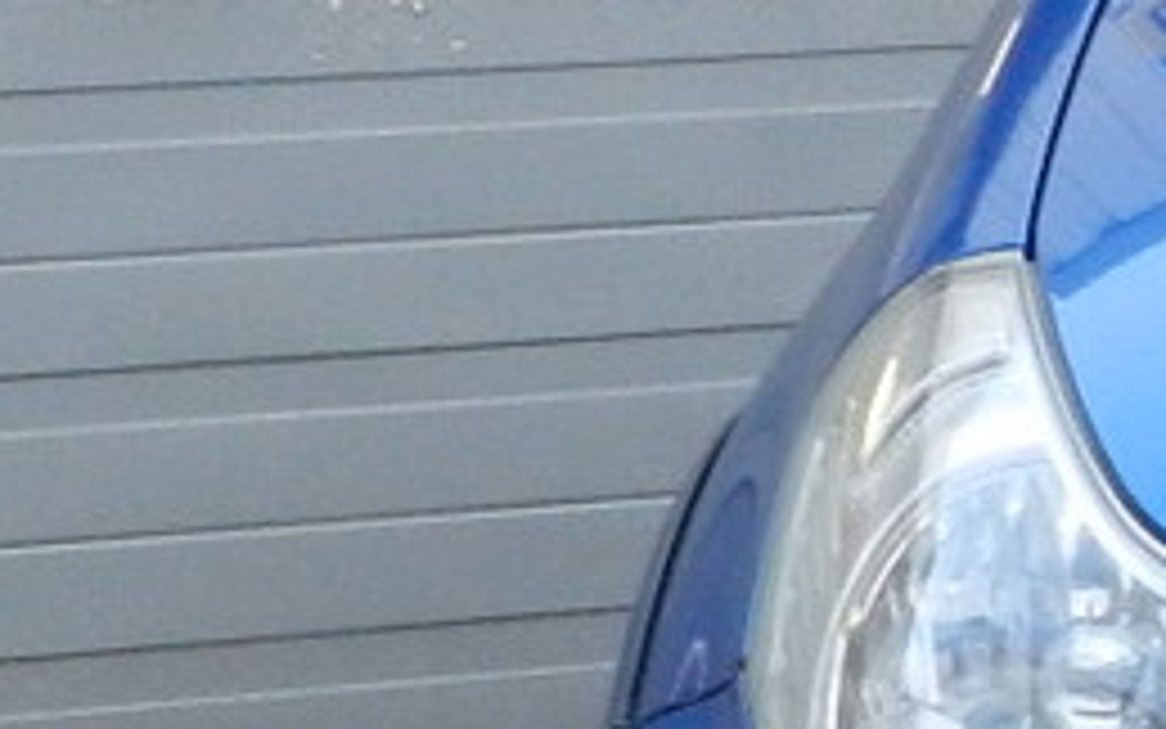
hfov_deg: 5.7
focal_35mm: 353
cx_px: 2935
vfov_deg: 3.7
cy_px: 702
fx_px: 11220
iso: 400
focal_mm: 10.7
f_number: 4.6
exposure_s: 1/30
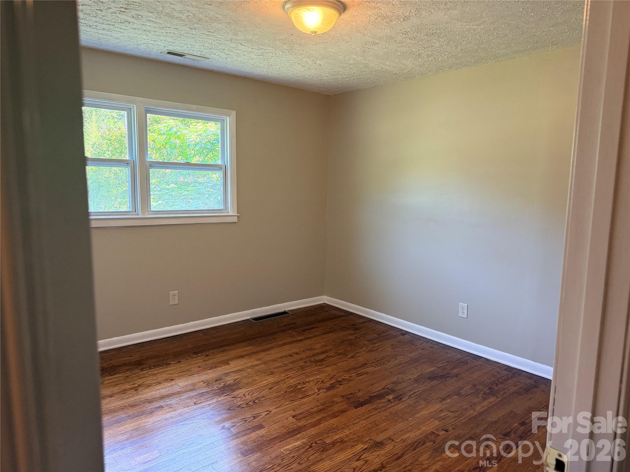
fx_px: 437
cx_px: 315
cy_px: 236
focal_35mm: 24
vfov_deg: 56.8
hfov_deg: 71.6
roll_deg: +1.0
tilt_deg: -5.7
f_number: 1.78
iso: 250
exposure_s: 1/120
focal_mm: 6.76
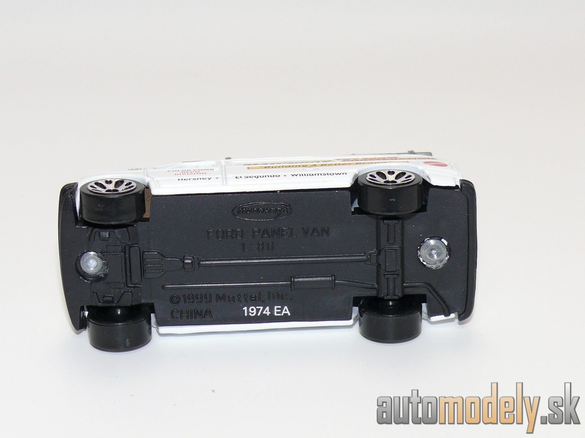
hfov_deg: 20.2
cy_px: 219
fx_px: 1639
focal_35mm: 97
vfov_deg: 15.2
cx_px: 292
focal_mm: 13
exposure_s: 1/30
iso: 100
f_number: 4
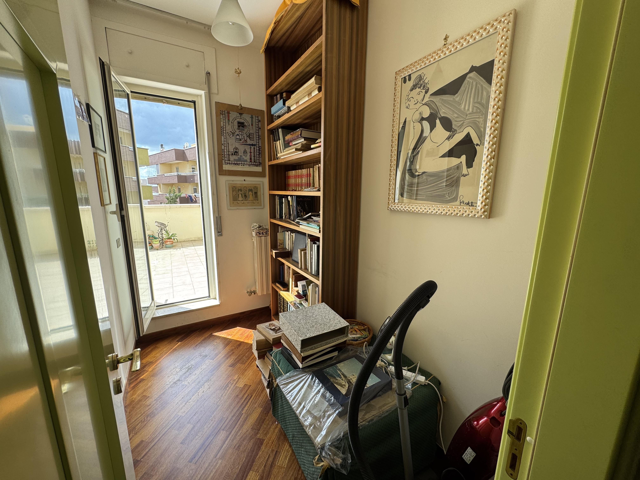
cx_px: 320
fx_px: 259
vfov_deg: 85.7
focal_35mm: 14
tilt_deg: -12.2
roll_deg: +0.3
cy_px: 240
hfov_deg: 102.1
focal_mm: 2.22
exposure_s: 1/190
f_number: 2.2
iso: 40
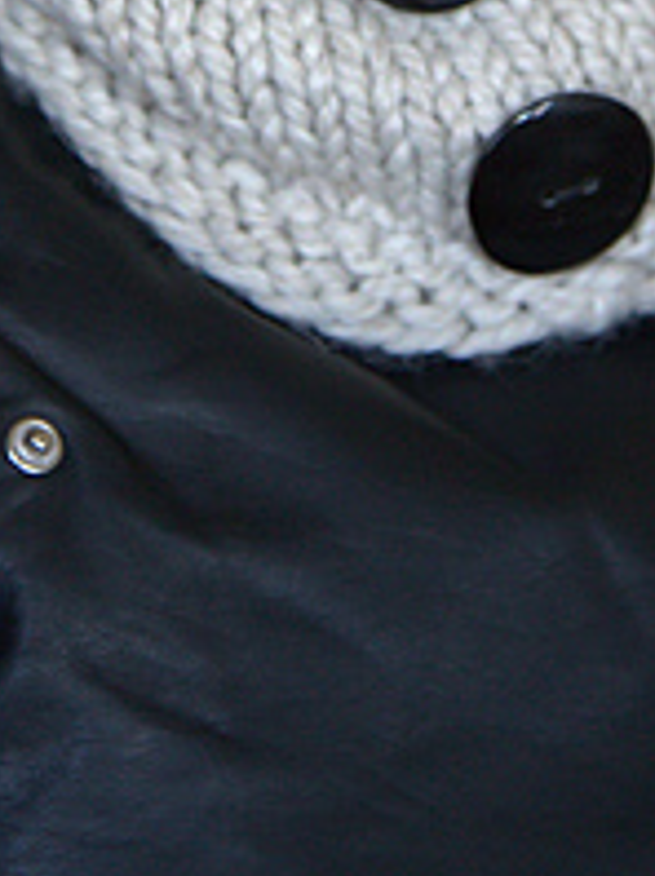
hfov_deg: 7.4
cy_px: -473
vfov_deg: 9.6
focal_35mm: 199
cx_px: 502
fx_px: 5031
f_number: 4
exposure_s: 1/80
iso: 2500
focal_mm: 65
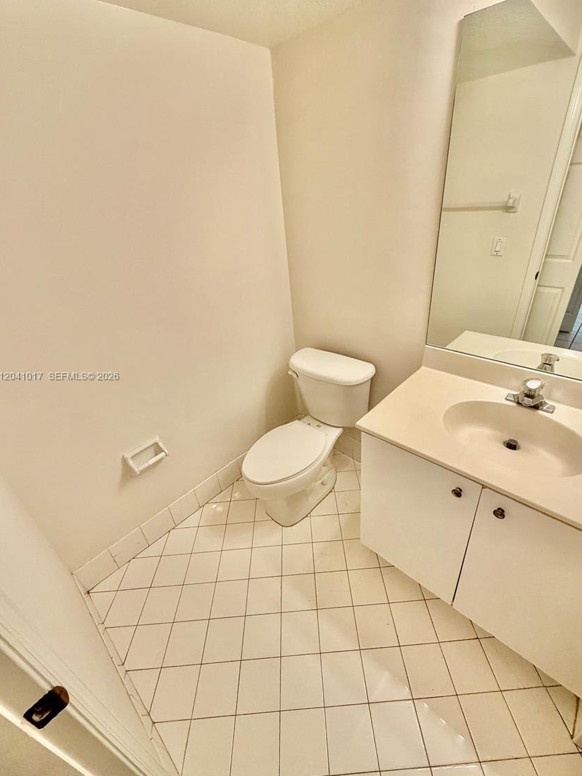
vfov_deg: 98.1
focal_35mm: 15
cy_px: 377
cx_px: 302
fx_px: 336
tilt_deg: -28.3
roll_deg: +4.6
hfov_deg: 81.7
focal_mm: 2.22
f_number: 2.2
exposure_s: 1/120
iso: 320
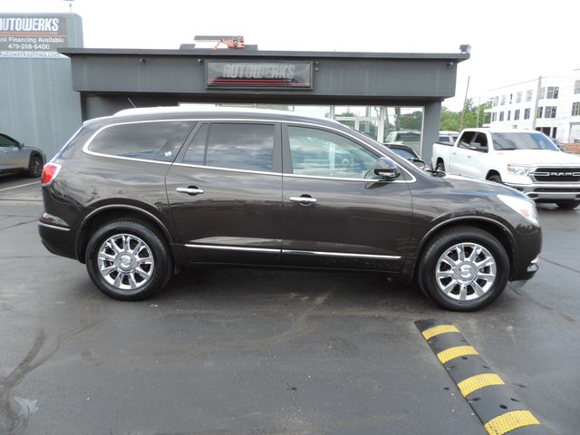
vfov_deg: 56.8
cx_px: 290
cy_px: 218
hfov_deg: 71.6
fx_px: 402
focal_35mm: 24
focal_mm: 4.3
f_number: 3
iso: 80
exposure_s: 1/320
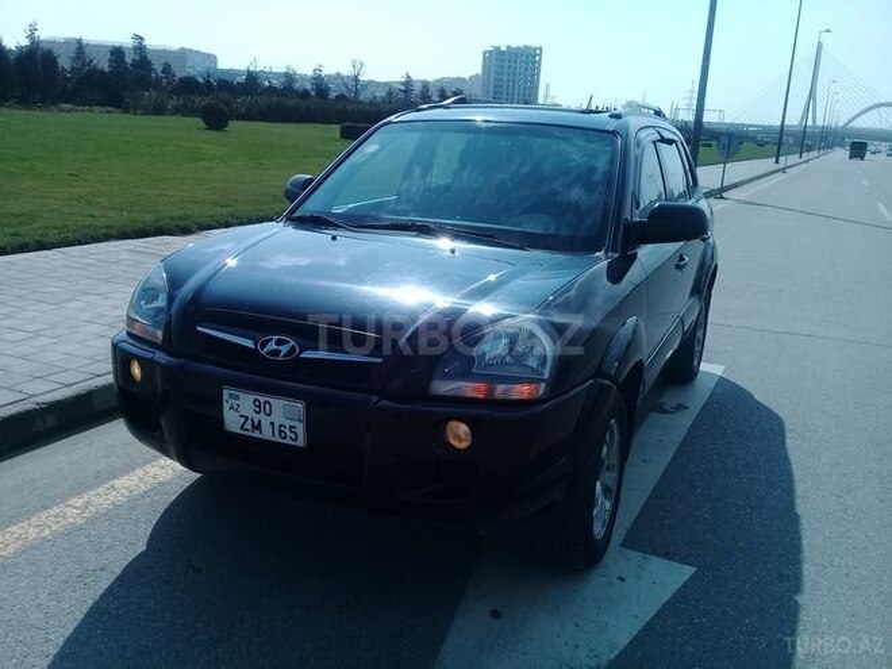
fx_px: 799
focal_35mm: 31
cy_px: 334
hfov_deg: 58.4
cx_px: 446
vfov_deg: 45.4
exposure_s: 1/2688
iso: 64
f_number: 2.2
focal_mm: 3.3
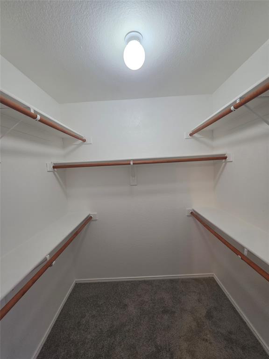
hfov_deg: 89.9
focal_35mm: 13
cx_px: 134
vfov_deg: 106.2
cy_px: 180
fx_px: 135
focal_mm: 2.2
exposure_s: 1/120
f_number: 1.9
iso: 125
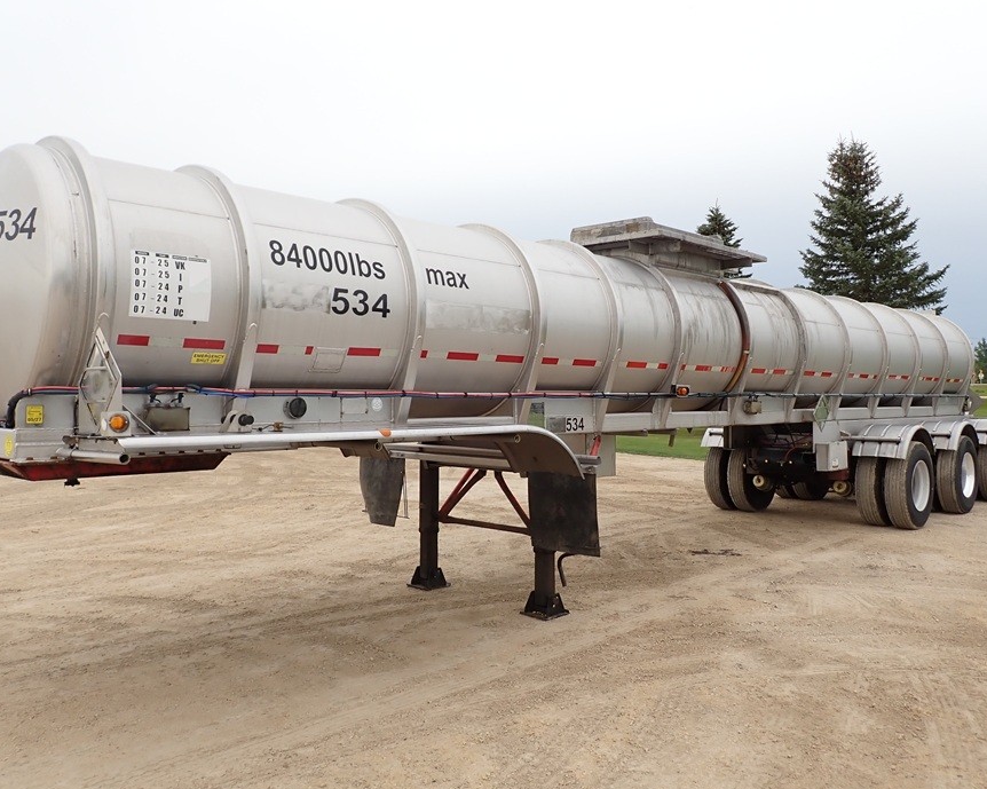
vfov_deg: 49.9
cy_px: 364
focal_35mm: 29
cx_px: 485
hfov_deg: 60.5
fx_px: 847
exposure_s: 1/320
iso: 100
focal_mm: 4.5
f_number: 2.8
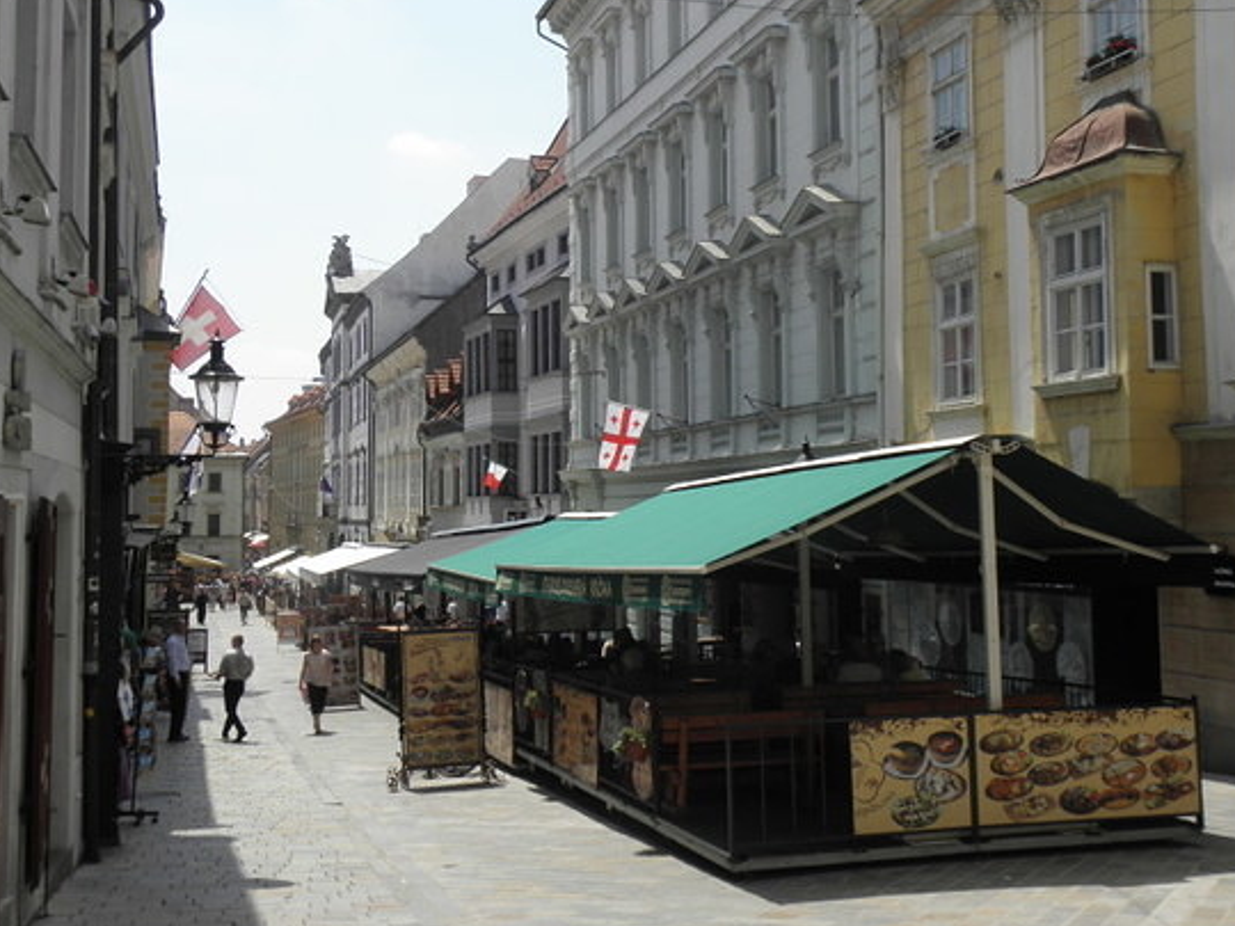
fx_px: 1605
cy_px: 386
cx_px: 606
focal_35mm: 45
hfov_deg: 42.1
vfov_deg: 32.1
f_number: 5.6
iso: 64
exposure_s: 1/250
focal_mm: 6.85
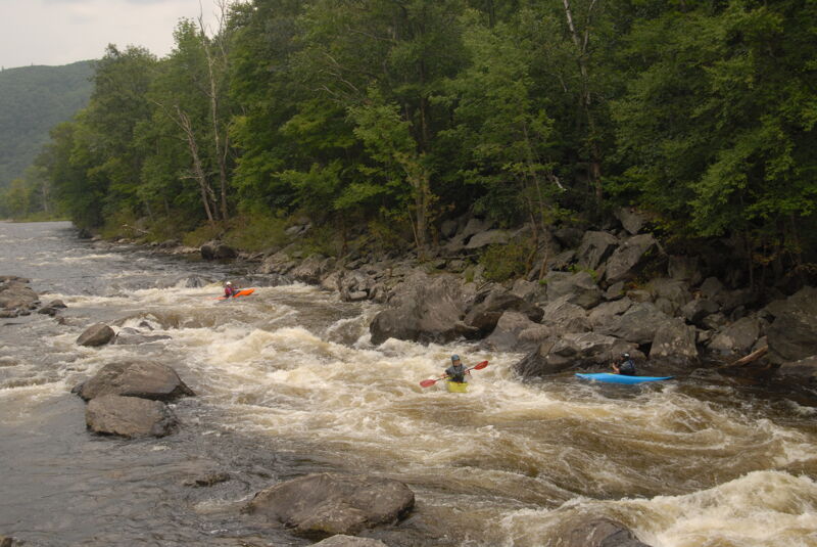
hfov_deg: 46.4
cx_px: 408
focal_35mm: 42
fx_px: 954
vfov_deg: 32.0
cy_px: 274
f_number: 5.6
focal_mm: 28
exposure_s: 1/125
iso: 250
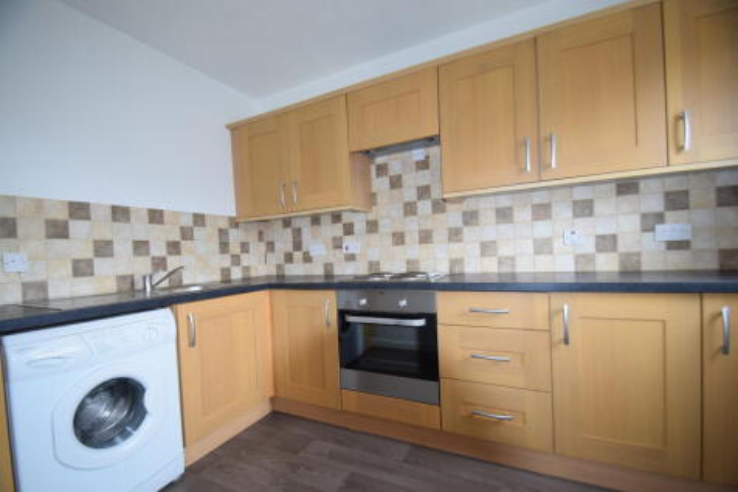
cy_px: 246
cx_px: 369
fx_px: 307
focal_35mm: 15
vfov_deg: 77.3
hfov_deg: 100.4
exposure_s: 1/90
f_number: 4.8
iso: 800
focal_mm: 10
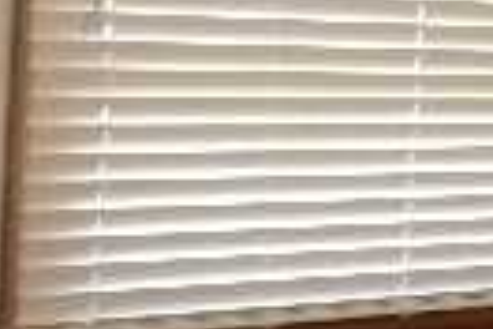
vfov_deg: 7.4
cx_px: 1102
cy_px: 164
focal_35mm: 186
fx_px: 2547
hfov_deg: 9.9
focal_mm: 6.6
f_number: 3.5
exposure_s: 1/34.3
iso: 400
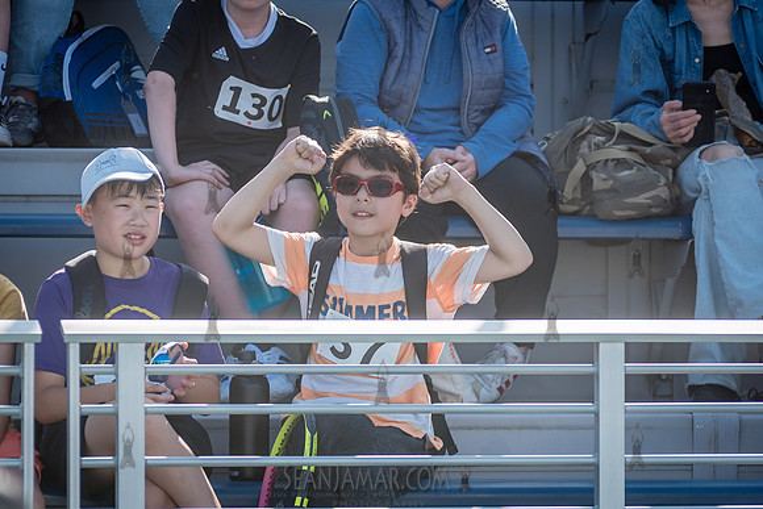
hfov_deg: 7.8
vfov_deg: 5.2
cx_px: 409
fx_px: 5607
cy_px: 274
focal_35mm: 264
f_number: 4
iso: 200
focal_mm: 170
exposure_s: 1/640
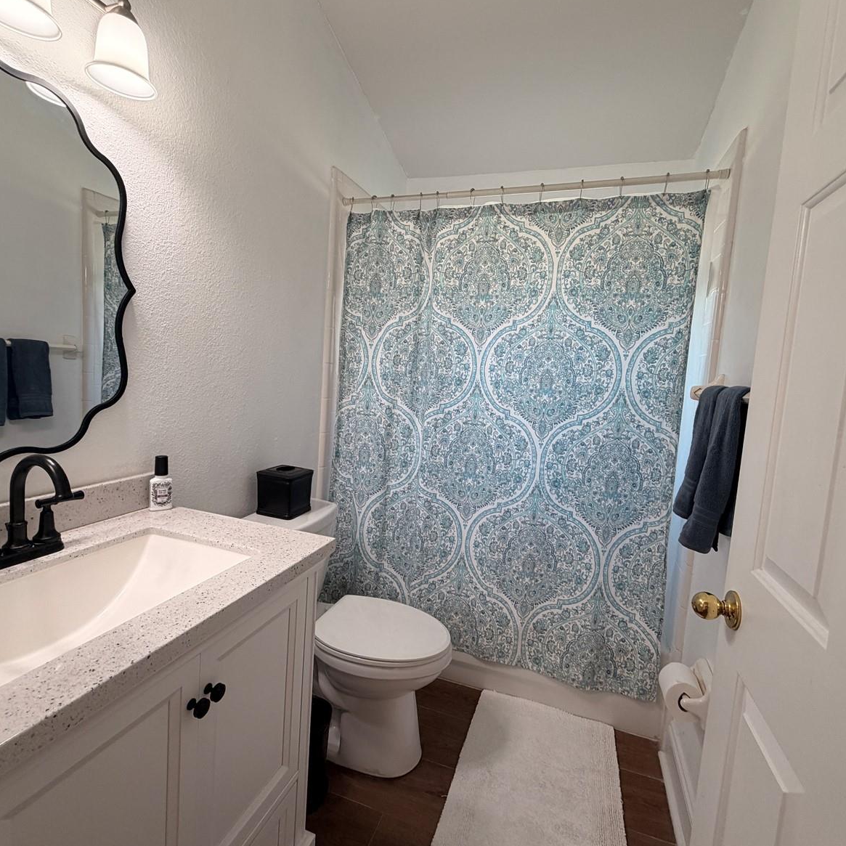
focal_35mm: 17
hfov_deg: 84.0
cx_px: 428
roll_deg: -4.1
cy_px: 415
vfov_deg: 84.0
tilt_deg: -5.9
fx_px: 470
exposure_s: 1/120
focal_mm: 2.22
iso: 125
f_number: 2.2
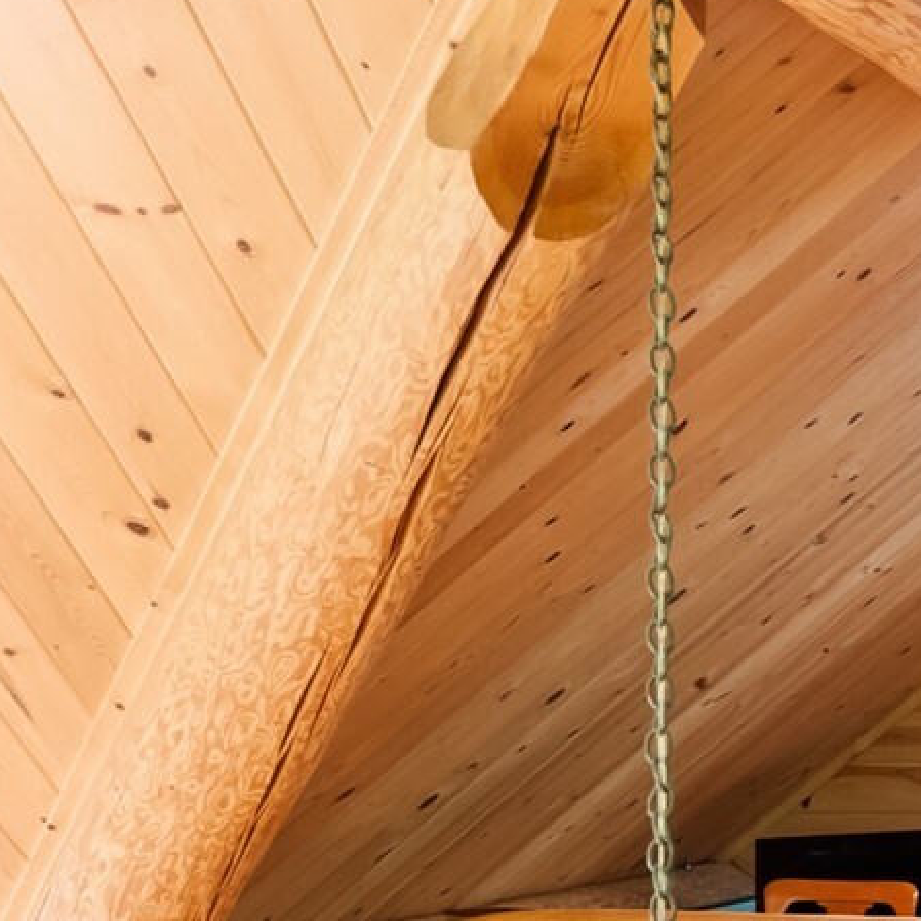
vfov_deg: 18.6
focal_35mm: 93
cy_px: 605
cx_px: 1716
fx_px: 2809
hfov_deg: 15.6
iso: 400
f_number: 3.2
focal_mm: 29.1
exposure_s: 1/15
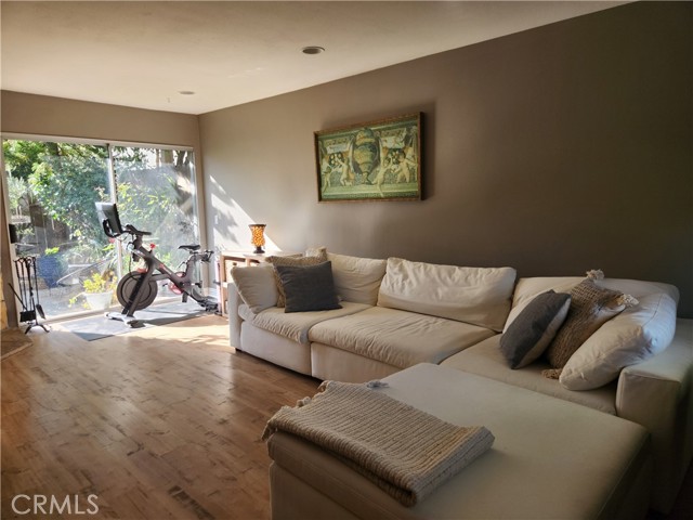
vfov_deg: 58.9
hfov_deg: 73.9
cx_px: 346
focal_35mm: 23
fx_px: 460
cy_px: 260
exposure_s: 1/180
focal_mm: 5.4
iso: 40
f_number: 1.8
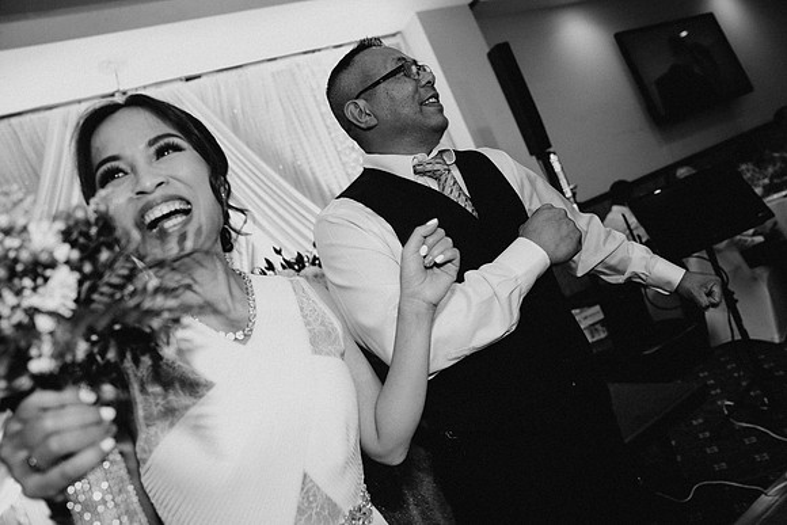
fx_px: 525
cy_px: 262
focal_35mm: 24
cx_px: 394
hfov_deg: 73.7
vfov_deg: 53.2
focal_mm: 24
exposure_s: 1/125
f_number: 2.8
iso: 1000
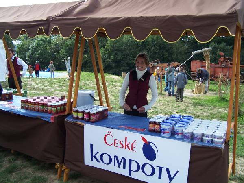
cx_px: 122
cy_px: 92
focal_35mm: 38
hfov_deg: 49.0
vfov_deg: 37.7
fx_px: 268
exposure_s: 1/500
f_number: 2.8
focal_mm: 6.3
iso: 80
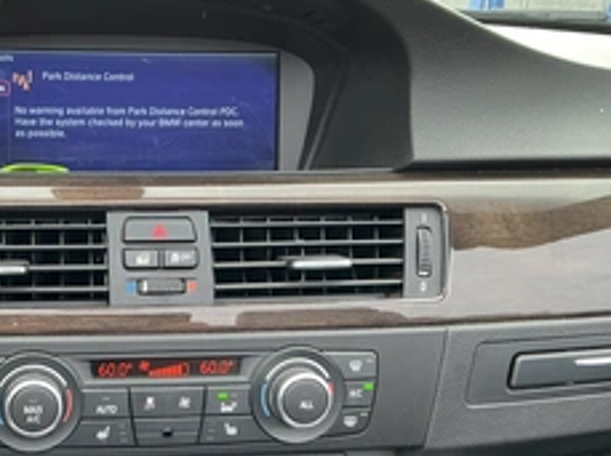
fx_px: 864
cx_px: 115
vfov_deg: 29.6
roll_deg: +0.6
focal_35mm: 49
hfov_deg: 37.5
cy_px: 261
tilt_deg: -18.6
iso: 64
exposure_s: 1/90
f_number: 1.8
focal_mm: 3
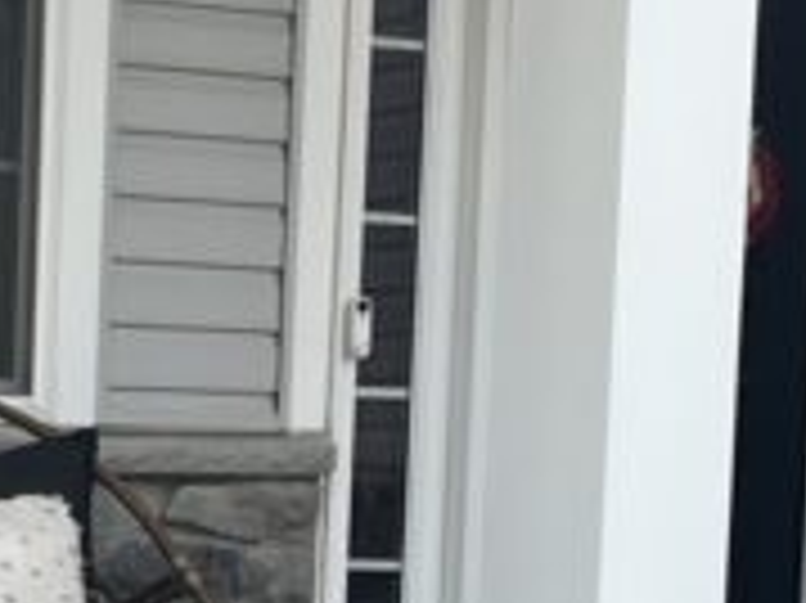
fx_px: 3467
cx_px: -477
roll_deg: -1.5
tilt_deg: -5.1
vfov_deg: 9.7
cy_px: 850
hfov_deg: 12.5
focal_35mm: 149
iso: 50
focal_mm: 5.1
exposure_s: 1/1802
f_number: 1.6
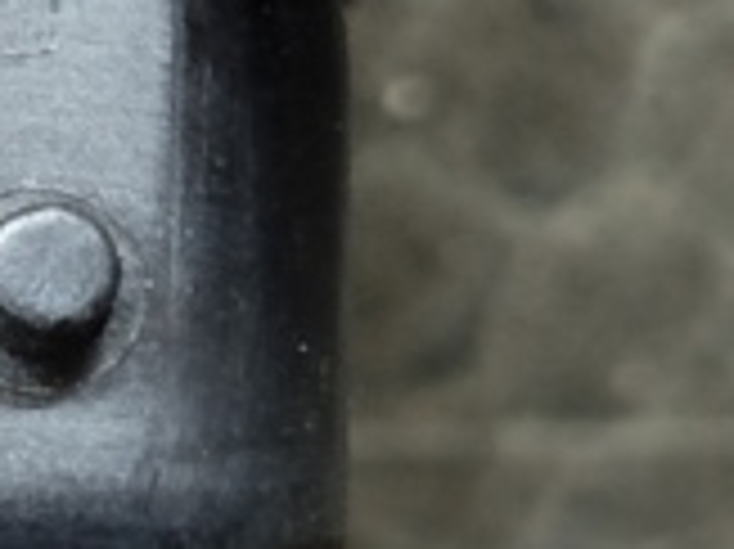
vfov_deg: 7.8
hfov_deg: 9.8
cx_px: -698
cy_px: 202
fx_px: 4005
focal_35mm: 189
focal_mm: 5.31
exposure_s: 1/25
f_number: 1.7
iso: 640
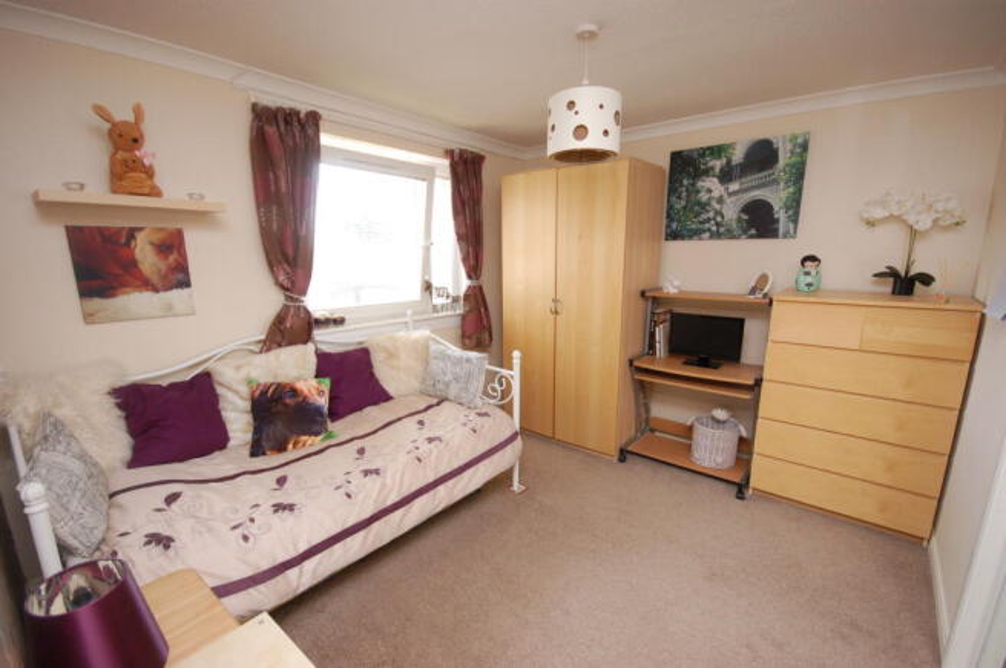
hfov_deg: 100.4
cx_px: 503
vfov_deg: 77.2
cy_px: 334
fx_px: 419
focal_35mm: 15
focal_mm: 10
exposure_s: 1/60
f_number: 5.6
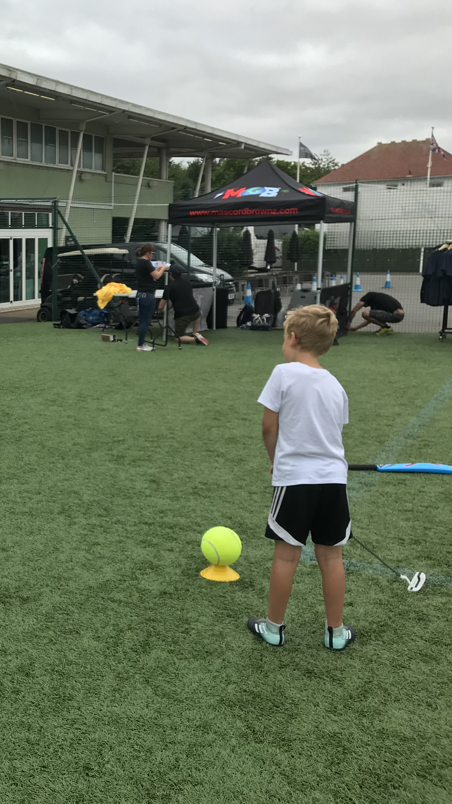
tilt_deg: -8.5
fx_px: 874
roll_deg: +1.4
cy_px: 403
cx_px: -54
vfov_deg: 49.4
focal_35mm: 41
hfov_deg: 26.5
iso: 20
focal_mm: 3.99
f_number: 1.8
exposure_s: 1/736
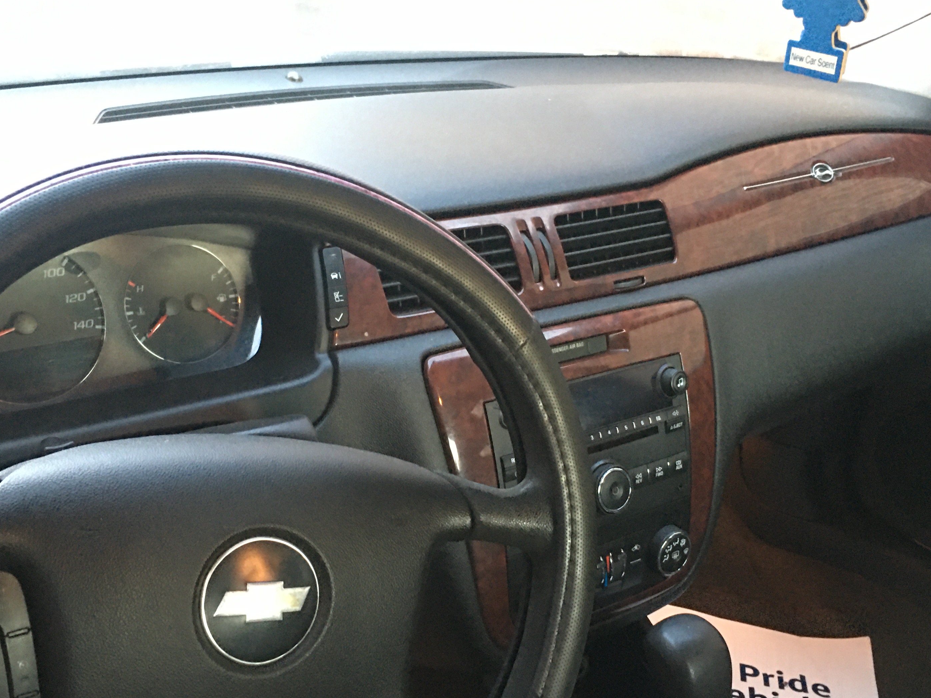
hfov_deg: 44.8
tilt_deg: -25.9
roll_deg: -3.2
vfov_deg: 34.3
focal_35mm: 42
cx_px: 448
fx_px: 1130
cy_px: 410
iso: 125
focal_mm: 4.15
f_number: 2.2
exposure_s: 1/4
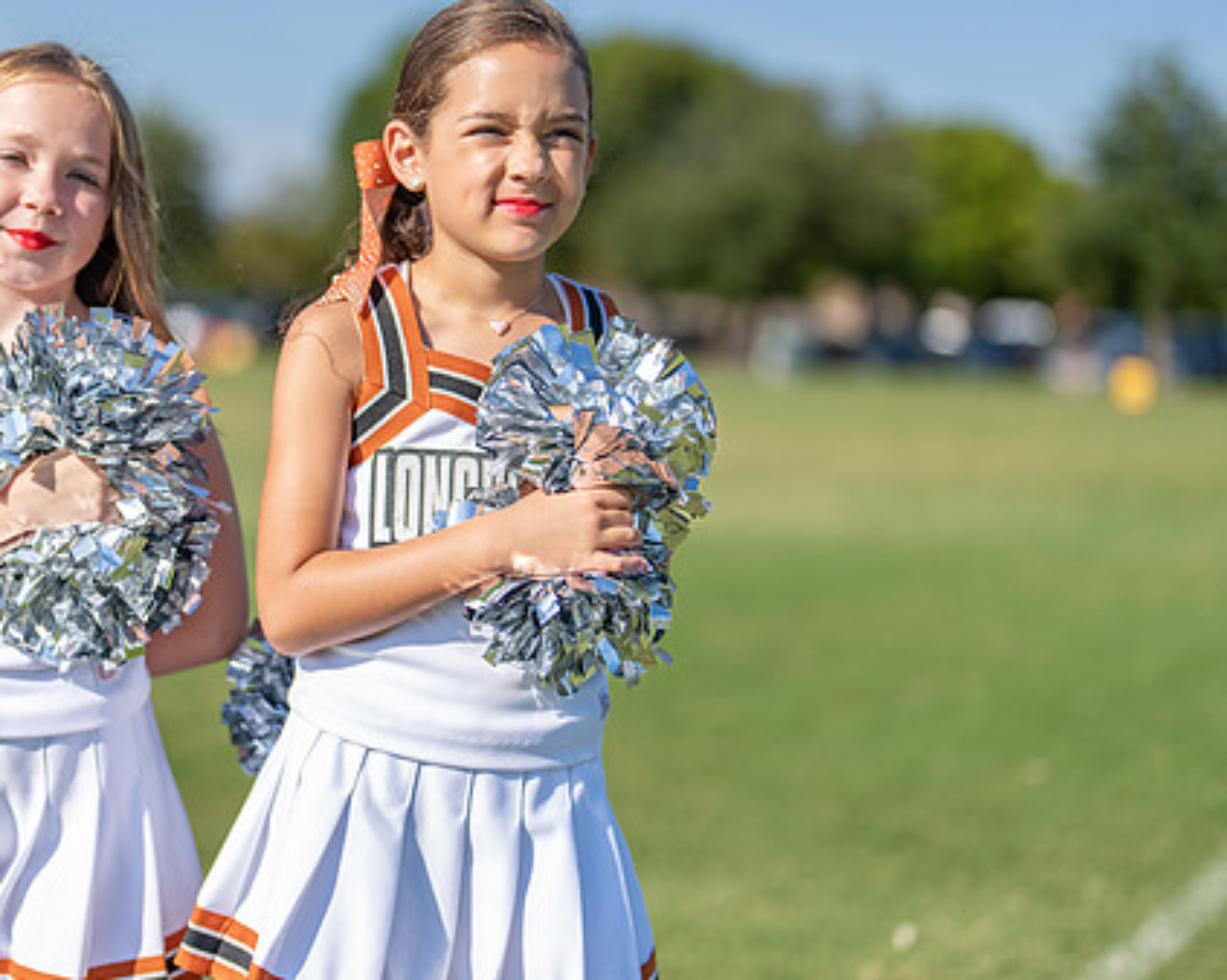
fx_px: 2505
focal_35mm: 69
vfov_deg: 22.1
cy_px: 447
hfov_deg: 27.4
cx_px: 461
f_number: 1.2
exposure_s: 1/6400
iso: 100
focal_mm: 50
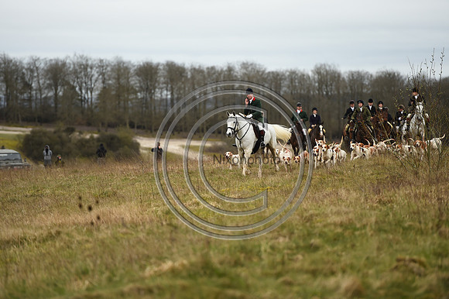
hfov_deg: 10.3
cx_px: 224
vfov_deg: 6.9
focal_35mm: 200
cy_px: 150
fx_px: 2493
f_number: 3.2
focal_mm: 200
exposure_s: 1/1250
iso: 640
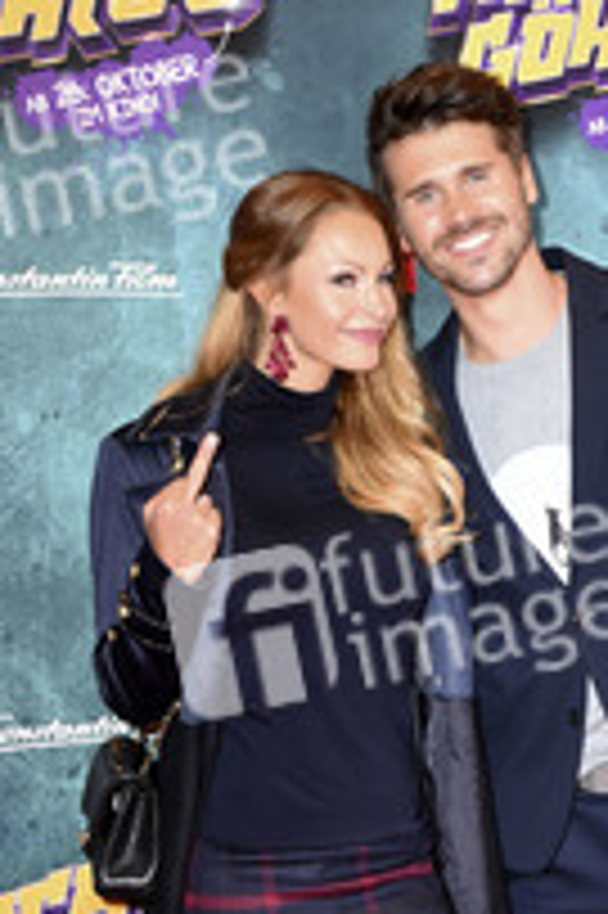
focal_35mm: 118
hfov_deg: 11.5
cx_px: 527
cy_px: 837
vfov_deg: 17.1
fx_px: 2994
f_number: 4.5
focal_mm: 40
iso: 1600
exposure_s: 1/160
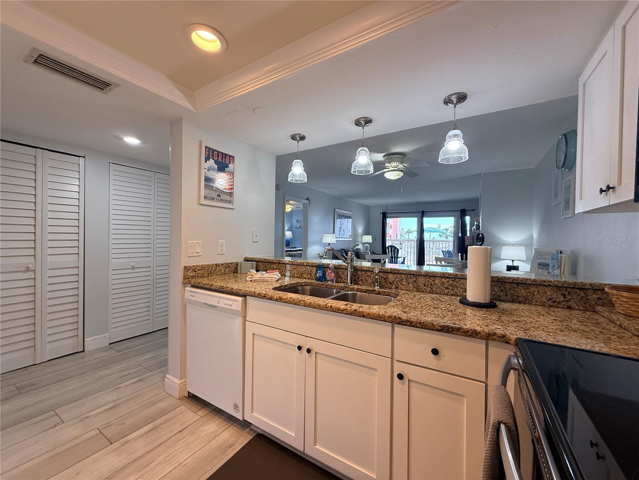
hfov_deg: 102.1
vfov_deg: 85.7
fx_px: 258
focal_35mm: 14
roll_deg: -1.0
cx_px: 320
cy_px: 240
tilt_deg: -0.7
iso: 125
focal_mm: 2.22
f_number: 2.2
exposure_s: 1/120
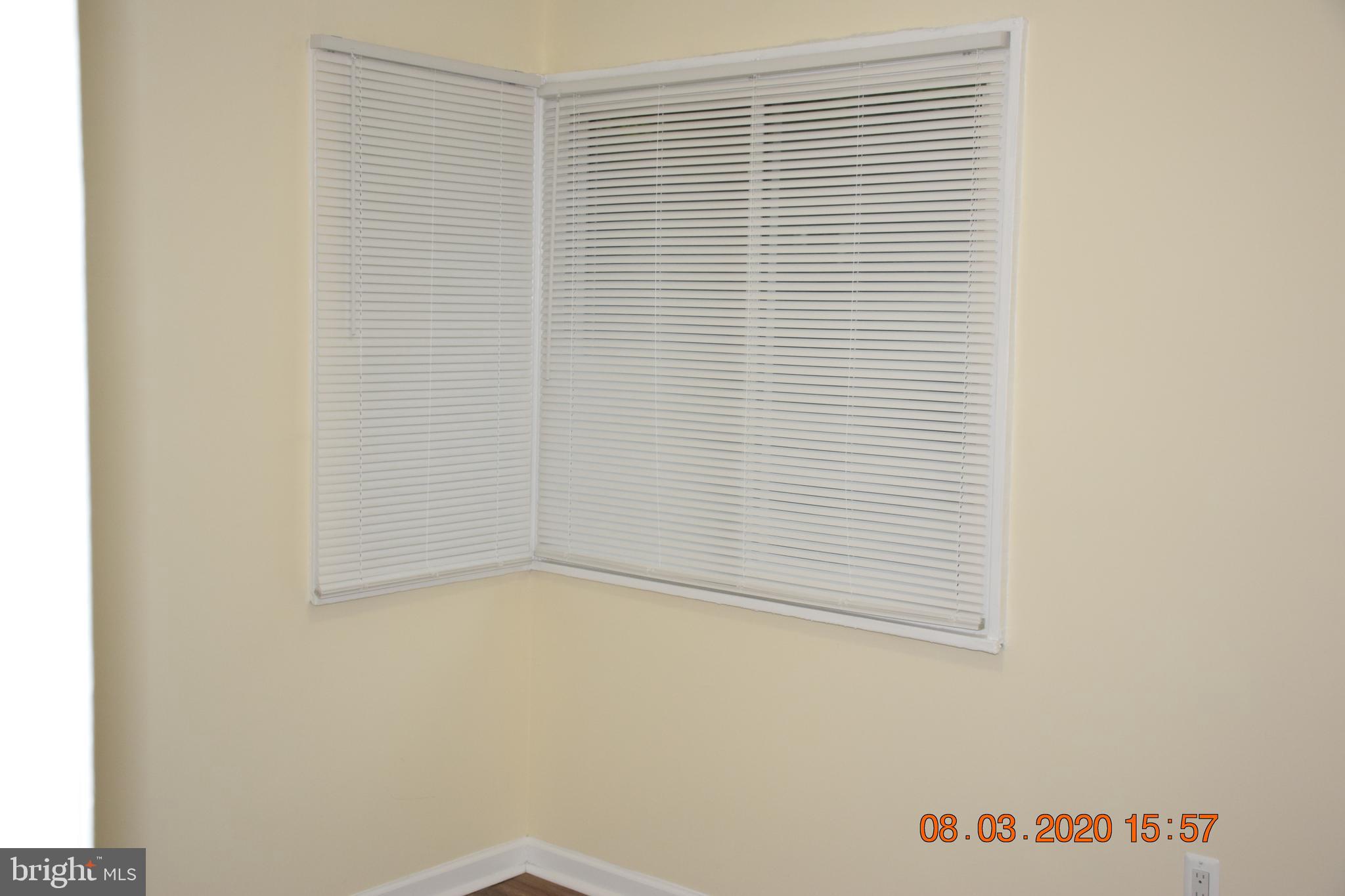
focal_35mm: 40
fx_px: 1513
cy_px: 448
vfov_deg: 33.0
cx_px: 672
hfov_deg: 47.9
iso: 800
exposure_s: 1/100
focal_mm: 27
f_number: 5
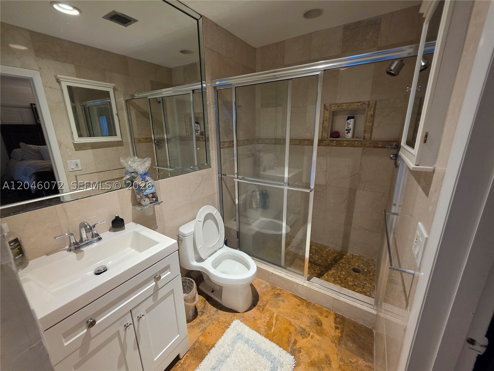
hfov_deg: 106.2
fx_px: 186
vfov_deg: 89.9
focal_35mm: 13
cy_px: 186
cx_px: 247
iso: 320
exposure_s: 1/60
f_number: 1.9
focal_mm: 2.2
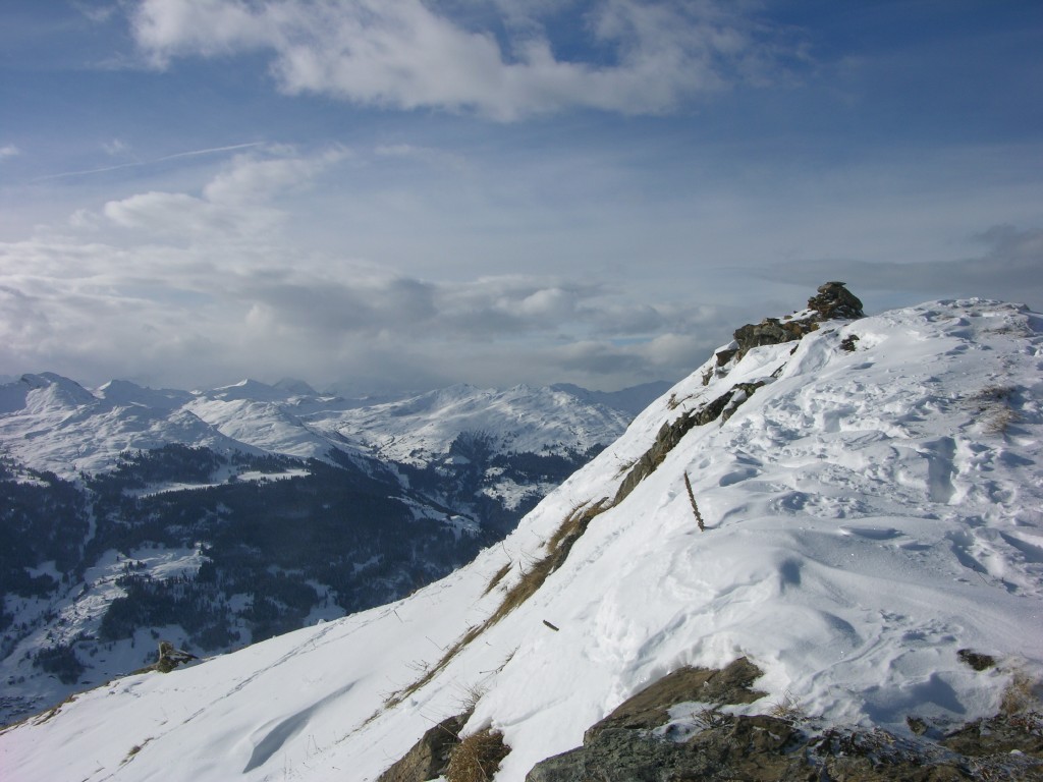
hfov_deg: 52.6
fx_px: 1055
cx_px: 522
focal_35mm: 35
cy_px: 391
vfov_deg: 40.7
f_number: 8
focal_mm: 8.9
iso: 50
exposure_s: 1/416
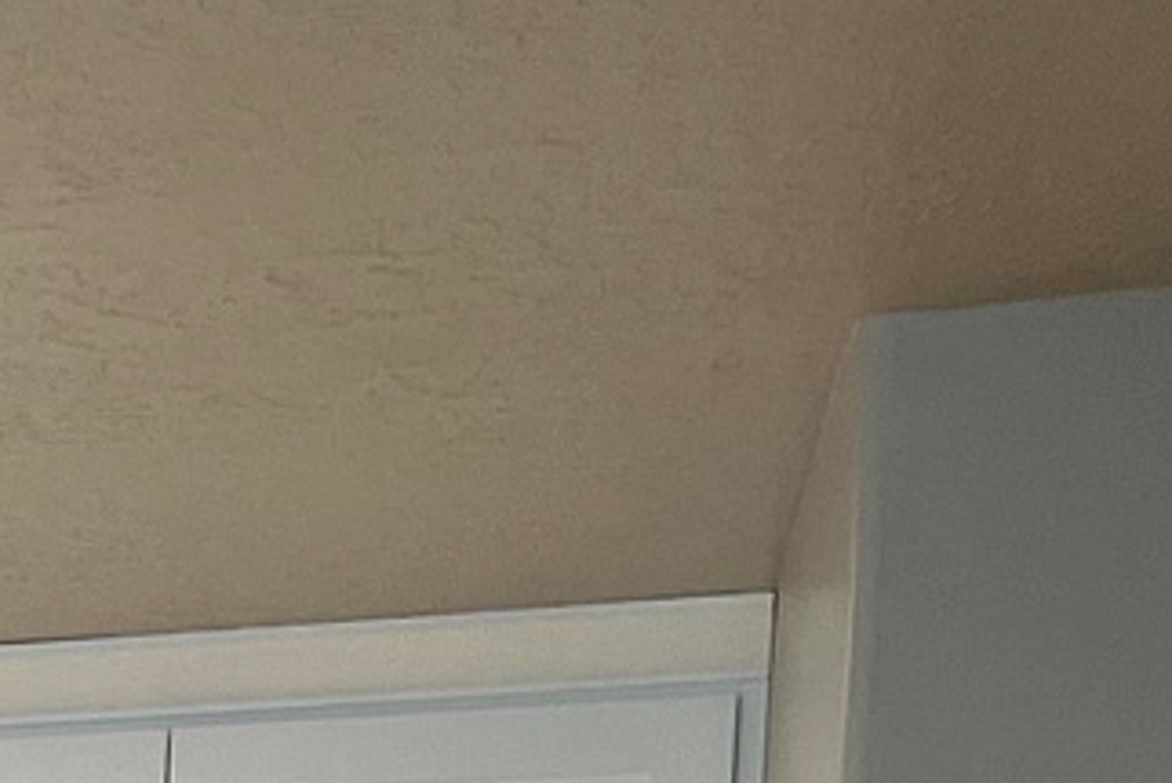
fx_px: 5602
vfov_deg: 7.3
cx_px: -2249
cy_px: 2120
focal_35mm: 172
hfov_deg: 9.5
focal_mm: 5.7
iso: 80
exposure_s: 1/120
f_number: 1.5
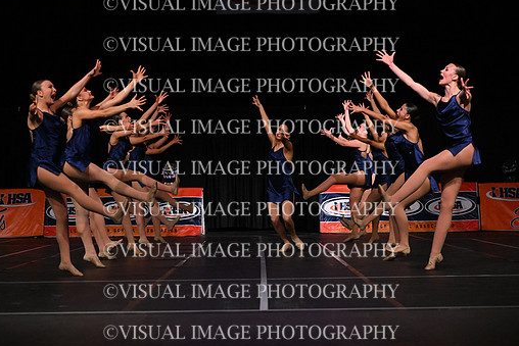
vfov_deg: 15.4
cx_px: 251
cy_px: 188
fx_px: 1283
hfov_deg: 22.9
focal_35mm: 89
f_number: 4
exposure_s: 1/1000
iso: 8000
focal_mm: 78
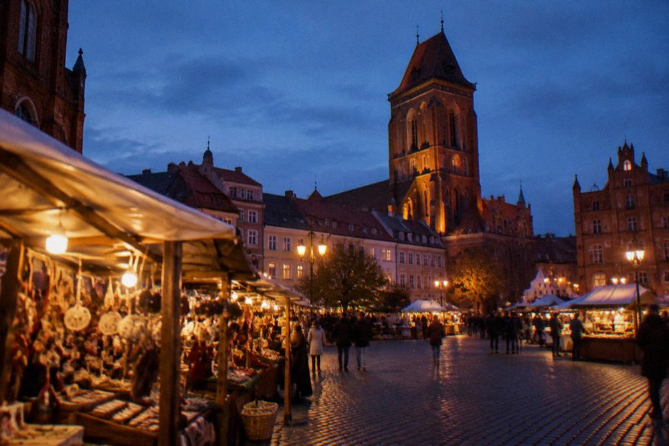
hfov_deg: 54.5
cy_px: 223
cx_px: 334
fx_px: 650
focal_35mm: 35
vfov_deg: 37.8
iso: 6400
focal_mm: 35
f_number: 3.5
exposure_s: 1/160
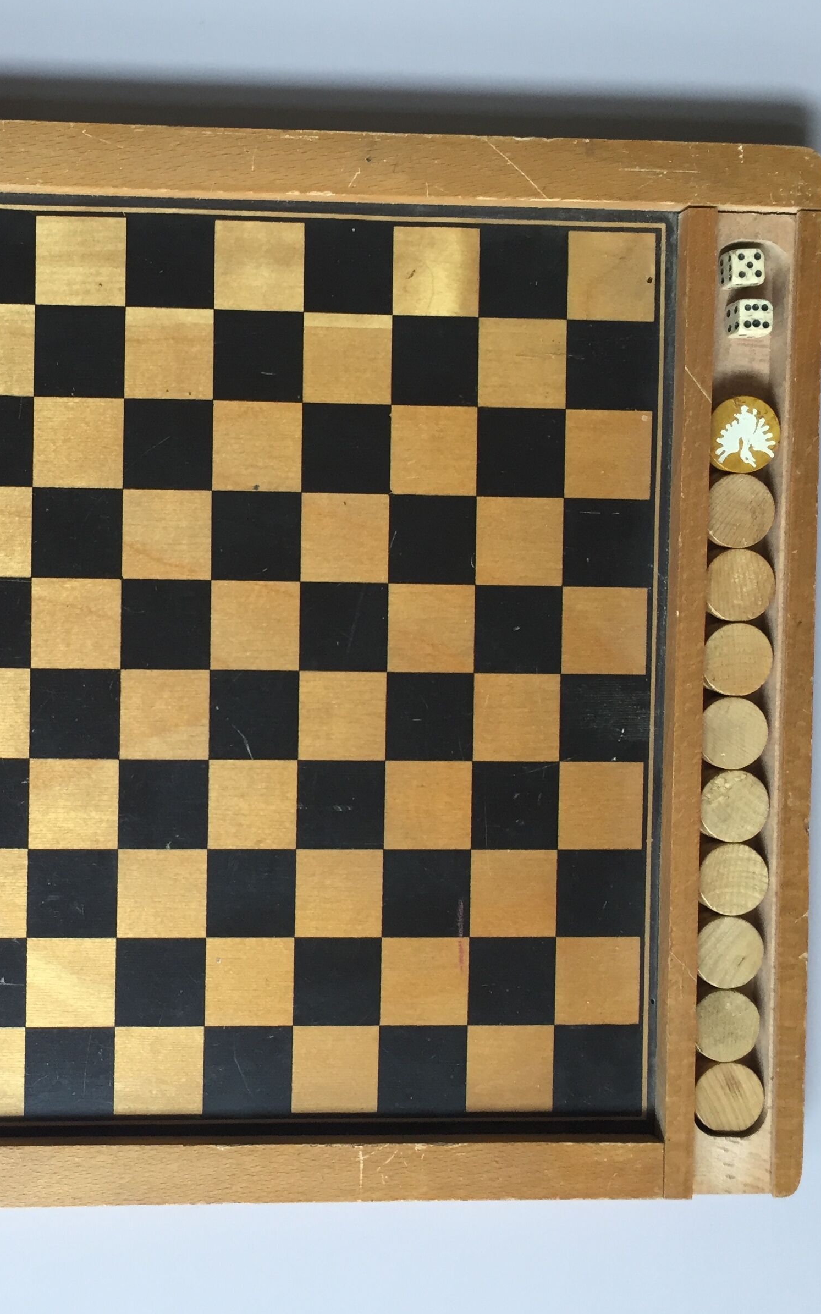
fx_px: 1504
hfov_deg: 29.7
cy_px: 659
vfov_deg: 47.2
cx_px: 147
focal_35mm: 42
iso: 32
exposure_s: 1/30
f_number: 2.2
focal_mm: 4.15
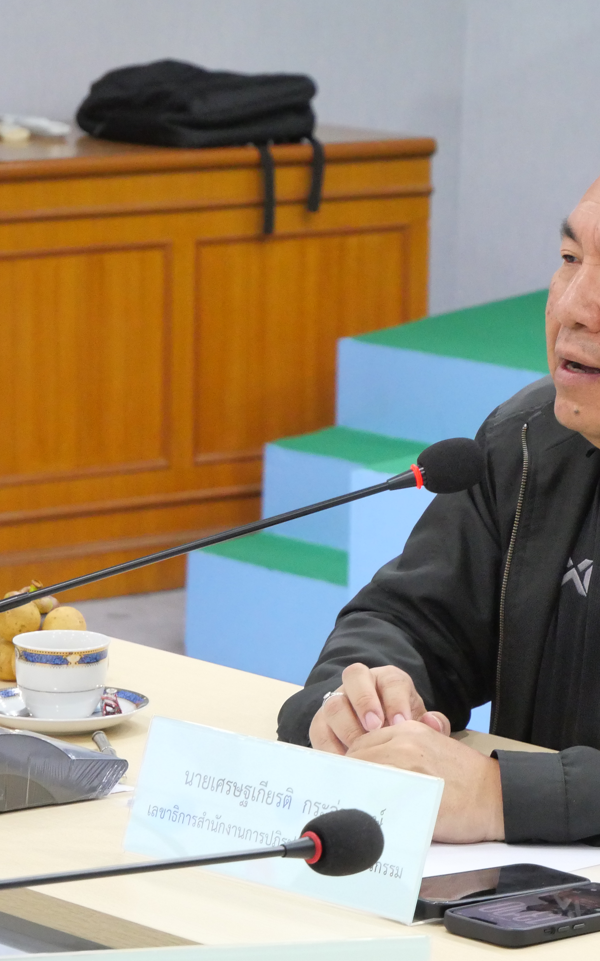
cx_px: 614
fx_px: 4972
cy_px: 479
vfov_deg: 11.0
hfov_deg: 6.9
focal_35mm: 190
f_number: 5.6
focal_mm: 60
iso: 3200
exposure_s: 1/60
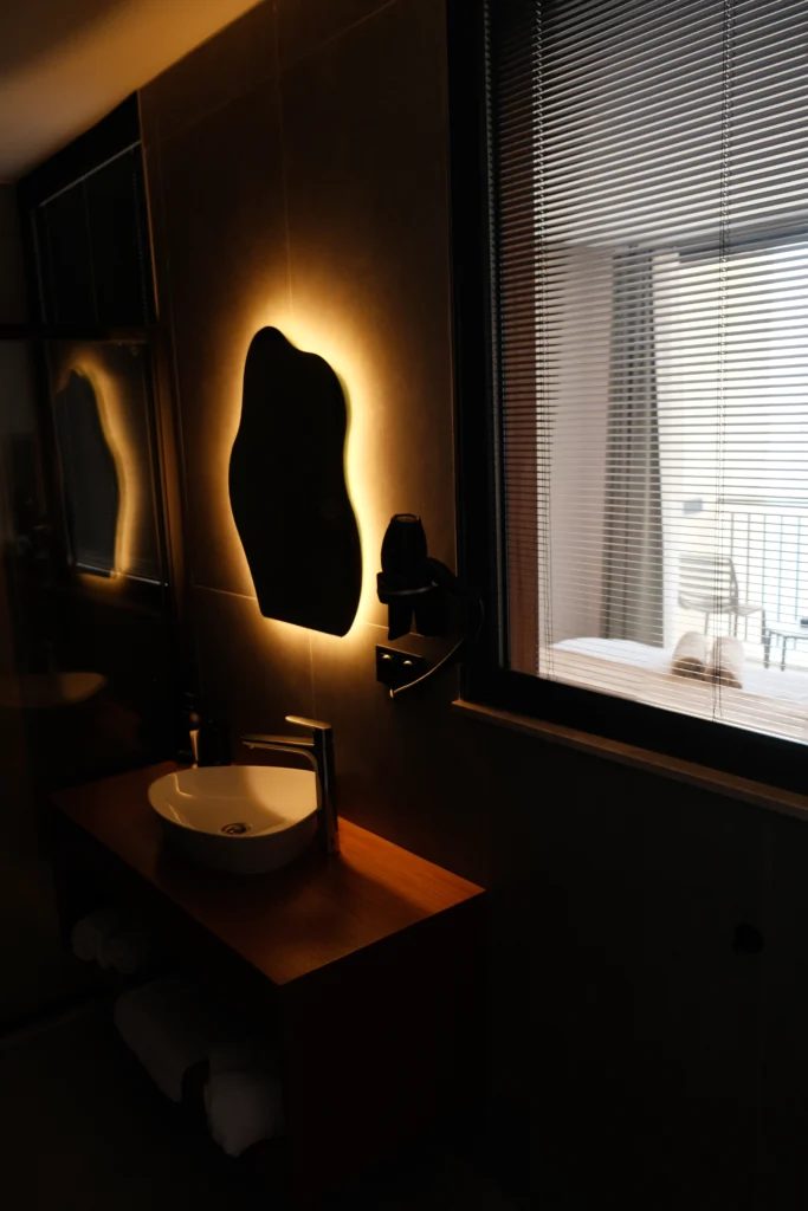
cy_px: 606
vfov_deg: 67.4
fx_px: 909
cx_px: 404
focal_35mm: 27
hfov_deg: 47.9
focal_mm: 18
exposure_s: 1/50
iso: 320
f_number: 2.8
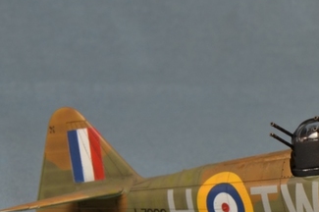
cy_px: 200
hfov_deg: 7.0
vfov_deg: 4.6
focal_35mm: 295
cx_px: 338
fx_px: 2611
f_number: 18
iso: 200
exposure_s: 1/3
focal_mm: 80
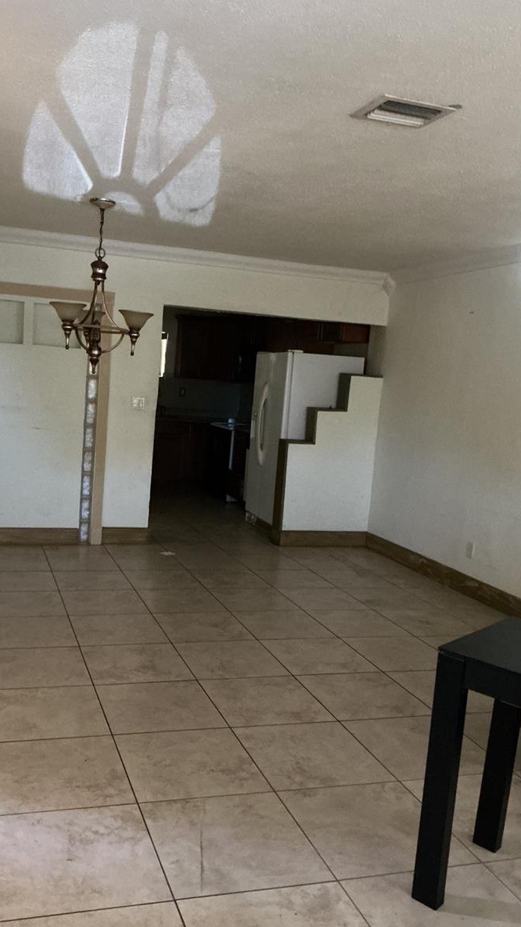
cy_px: 463
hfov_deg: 36.4
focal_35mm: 32
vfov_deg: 61.0
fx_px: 786
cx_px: 192
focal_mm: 3
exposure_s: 1/20
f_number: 1.8
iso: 500
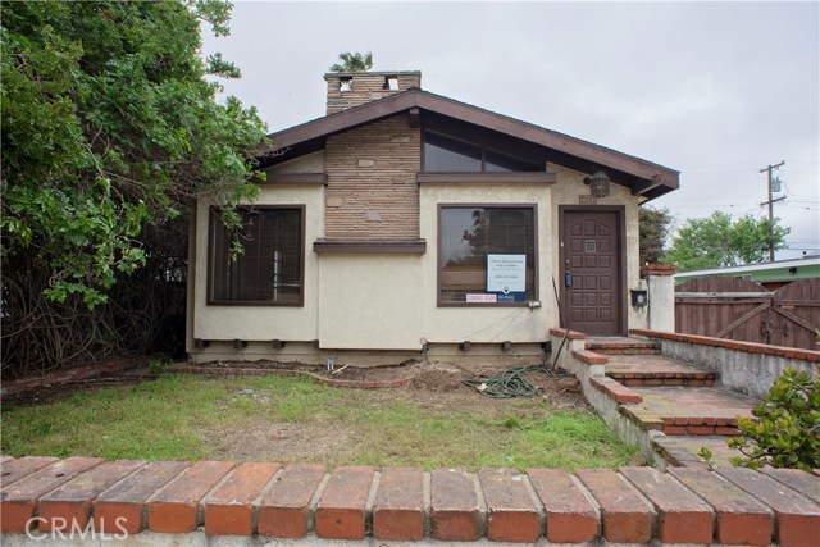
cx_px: 410
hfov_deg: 84.0
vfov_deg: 62.0
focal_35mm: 20
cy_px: 274
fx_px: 456
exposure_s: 1/100
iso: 200
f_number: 14
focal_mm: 20
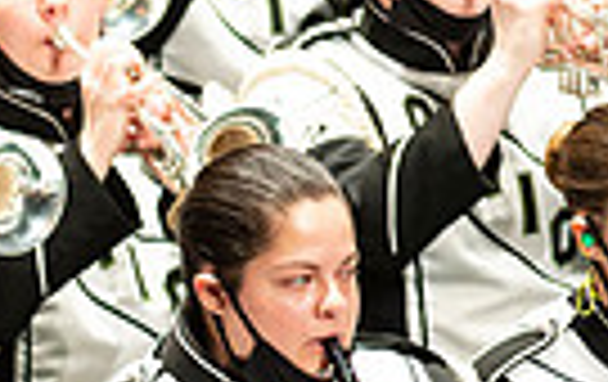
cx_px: -599
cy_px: 458
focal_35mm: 1310
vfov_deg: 1.0
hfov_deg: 1.6
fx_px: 21752
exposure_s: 1/500
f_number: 2.8
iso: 3200
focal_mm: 300
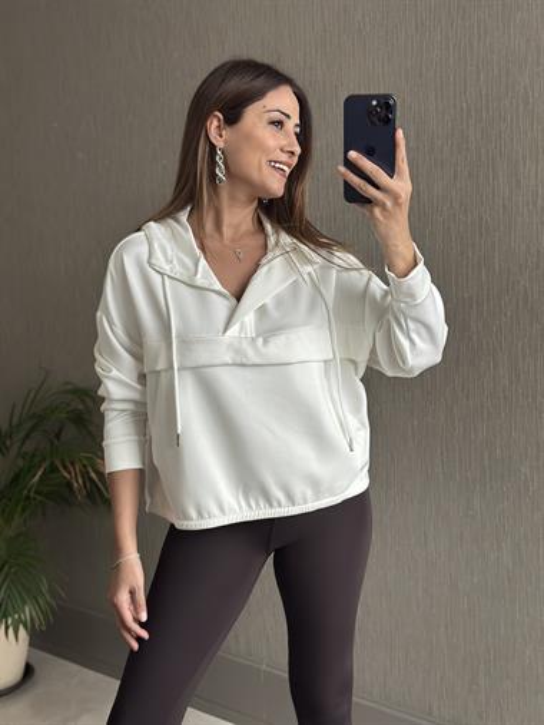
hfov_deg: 30.3
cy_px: 362
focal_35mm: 48
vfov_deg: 39.6
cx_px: 272
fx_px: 1005
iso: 400
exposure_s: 1/60
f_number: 1.78
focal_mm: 6.86
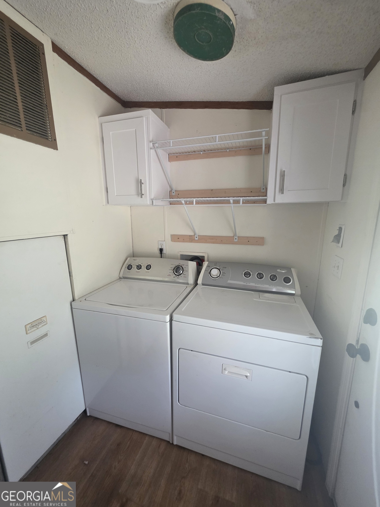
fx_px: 190
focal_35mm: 13
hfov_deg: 89.9
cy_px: 254
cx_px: 190
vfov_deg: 106.2
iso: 400
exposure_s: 1/60
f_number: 1.9
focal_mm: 2.2
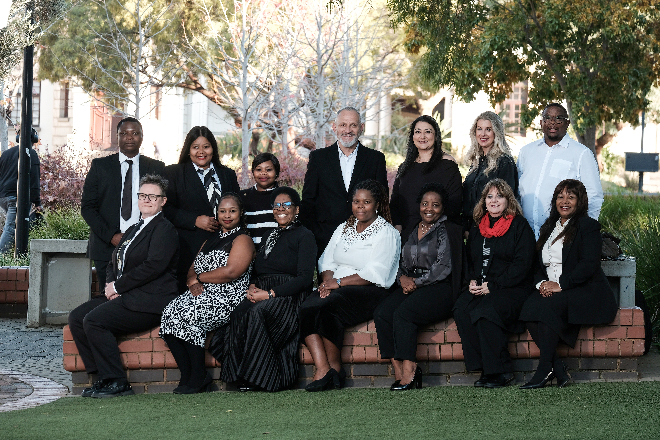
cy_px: 220
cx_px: 330
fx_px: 2621
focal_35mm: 143
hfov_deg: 14.3
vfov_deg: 9.6
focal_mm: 95
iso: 320
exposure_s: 1/100
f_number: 5
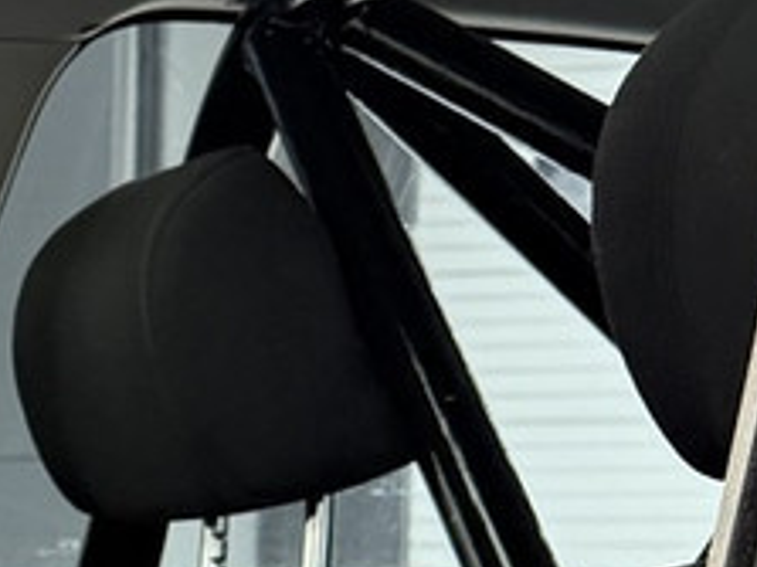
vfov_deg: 8.5
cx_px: -961
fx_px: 3759
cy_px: 750
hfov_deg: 10.2
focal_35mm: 172
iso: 160
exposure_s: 1/243
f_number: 1.78
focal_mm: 6.76
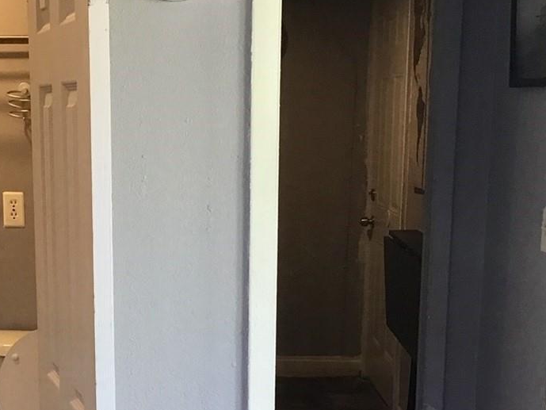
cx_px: 142
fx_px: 1136
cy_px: 314
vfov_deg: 20.3
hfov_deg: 26.7
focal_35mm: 72
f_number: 2.4
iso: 50
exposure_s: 1/30
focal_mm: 3.3
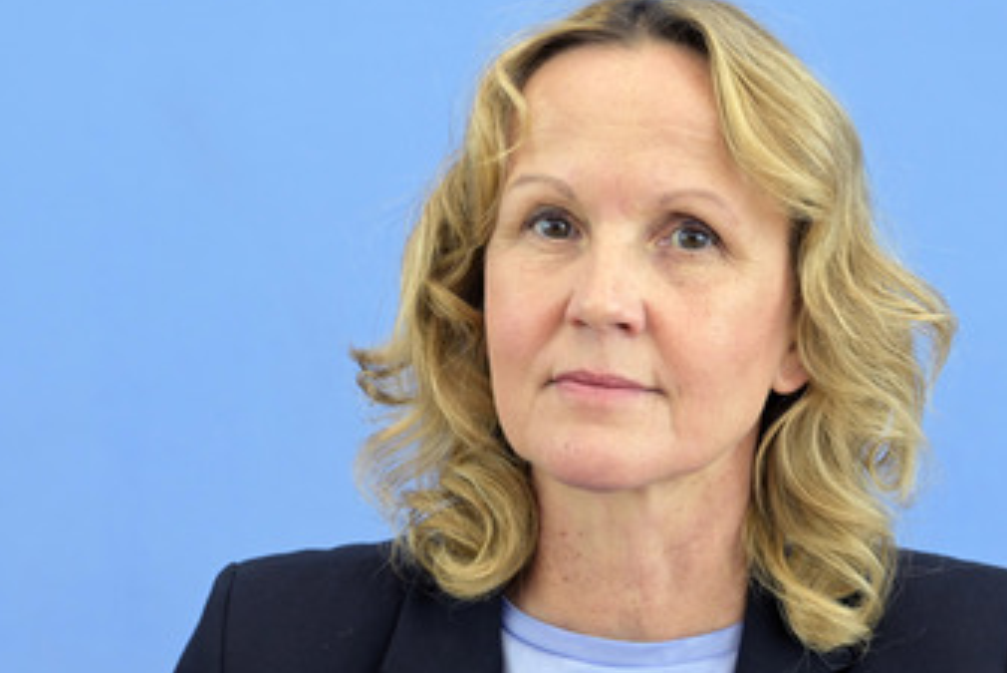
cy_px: 407
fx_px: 3442
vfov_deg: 11.2
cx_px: 596
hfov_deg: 16.6
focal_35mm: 123
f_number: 6.3
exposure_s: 1/500
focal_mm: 92
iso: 5000
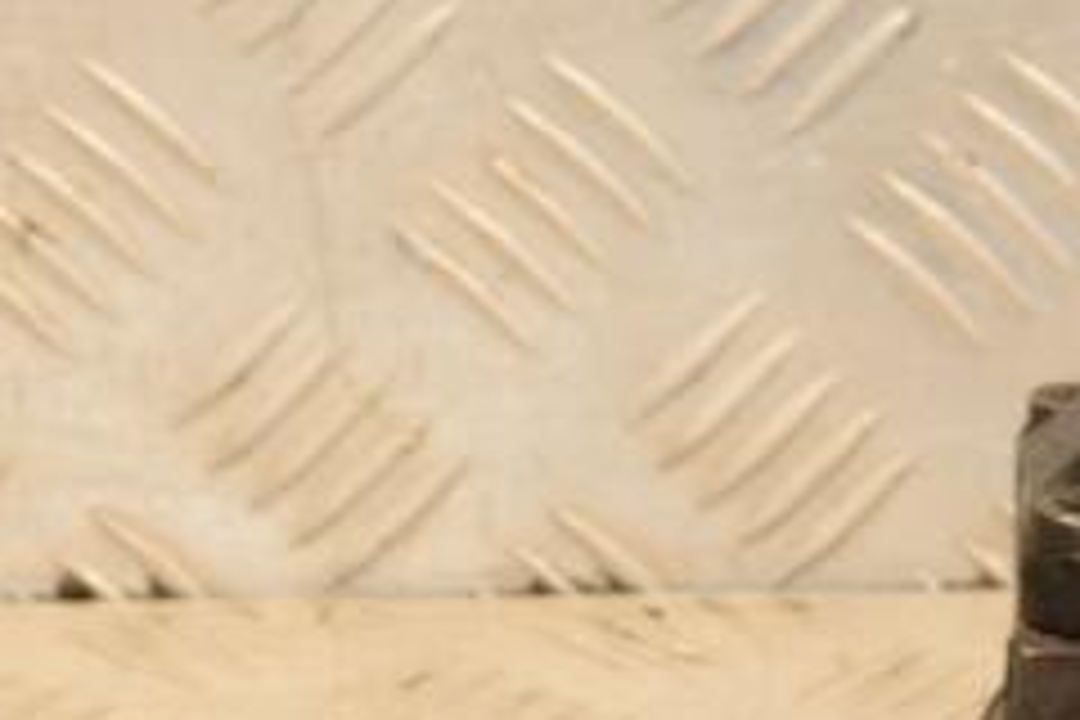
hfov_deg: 5.6
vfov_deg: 3.7
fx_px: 11009
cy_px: 850
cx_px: 1134
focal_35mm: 367
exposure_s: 1/50
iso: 800
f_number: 10
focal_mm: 98
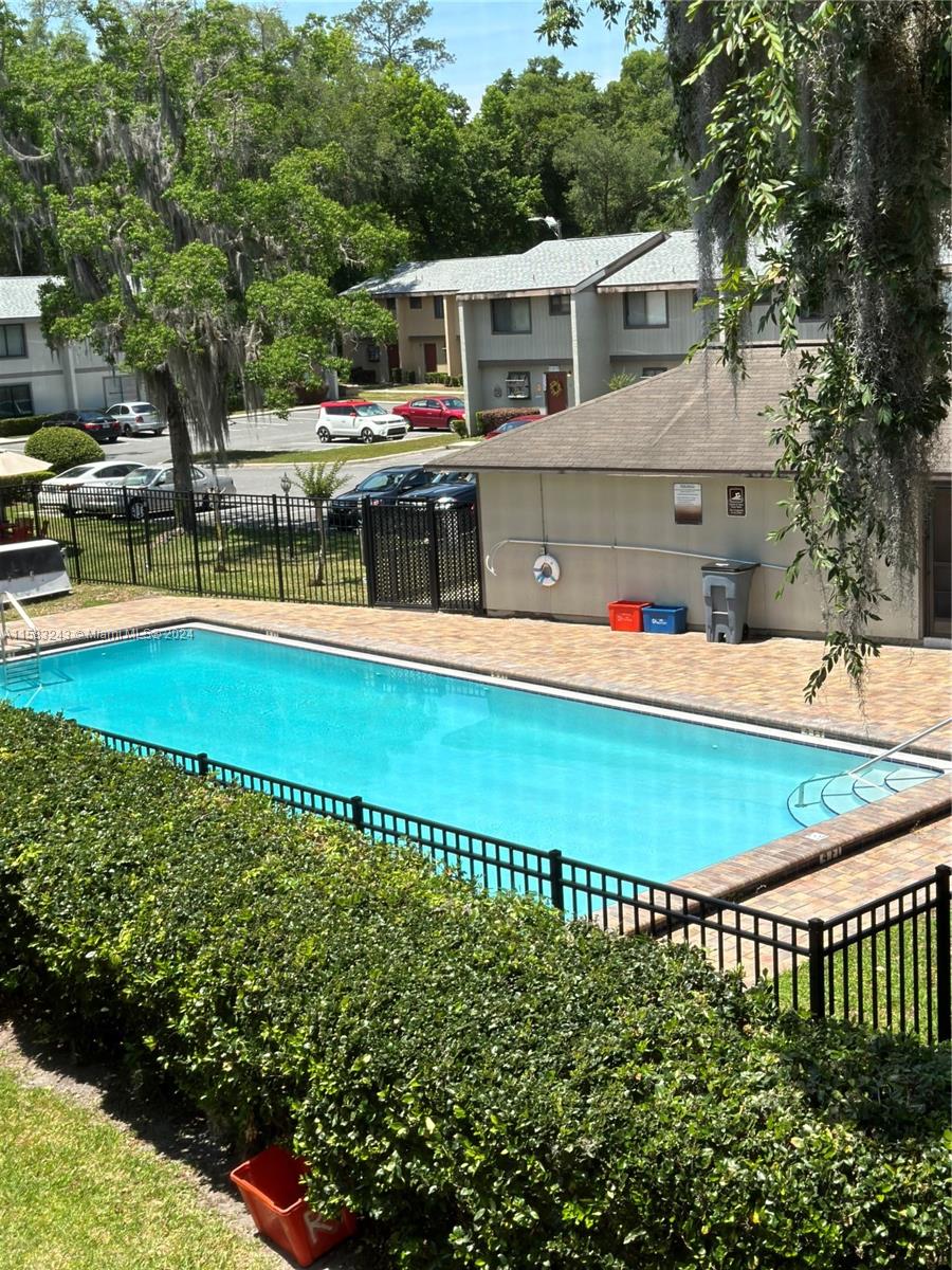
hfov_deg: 30.3
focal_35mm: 48
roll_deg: +3.1
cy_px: 635
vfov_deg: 39.7
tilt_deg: -10.2
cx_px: 476
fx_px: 1760
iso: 80
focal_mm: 6.86
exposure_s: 1/3257
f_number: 1.78
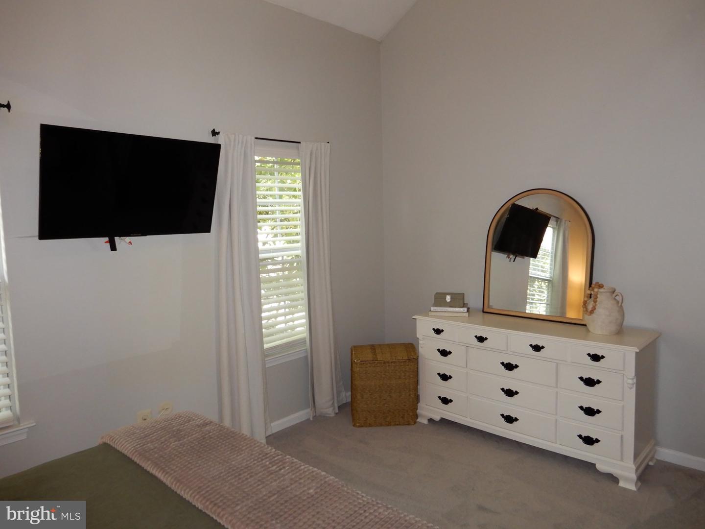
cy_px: 264
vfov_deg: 56.8
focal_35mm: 24
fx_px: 489
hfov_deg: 71.6
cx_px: 352
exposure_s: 1/30
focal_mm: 4.3
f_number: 3.4
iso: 200
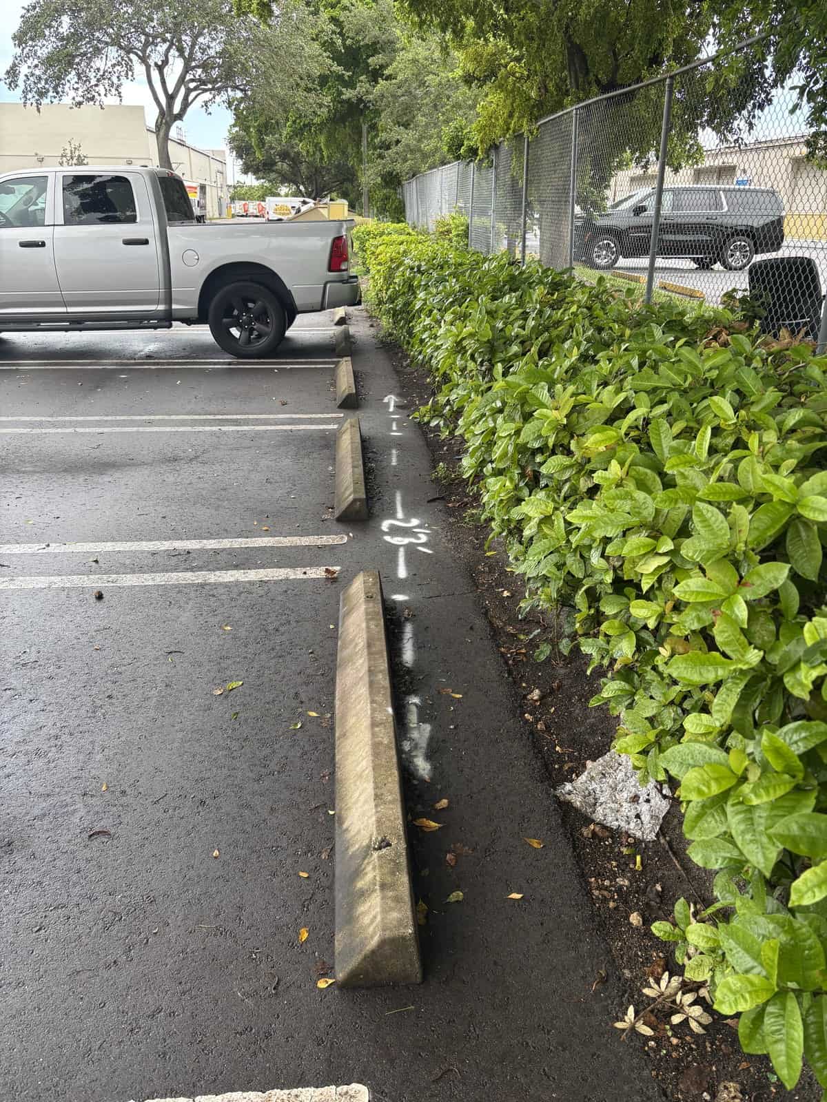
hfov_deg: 53.1
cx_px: 414
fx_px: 828
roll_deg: -1.1
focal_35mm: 26
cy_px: 551
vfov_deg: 67.3
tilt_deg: -23.3
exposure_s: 1/195
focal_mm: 5.96
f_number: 1.6
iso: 40
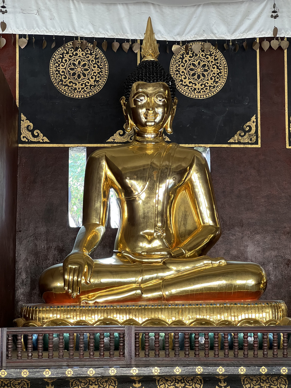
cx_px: 146
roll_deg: +0.8
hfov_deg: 19.1
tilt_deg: +7.9
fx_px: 863
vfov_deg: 25.3
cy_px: 194
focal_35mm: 77
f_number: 2.8
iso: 320
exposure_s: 1/60
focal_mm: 9
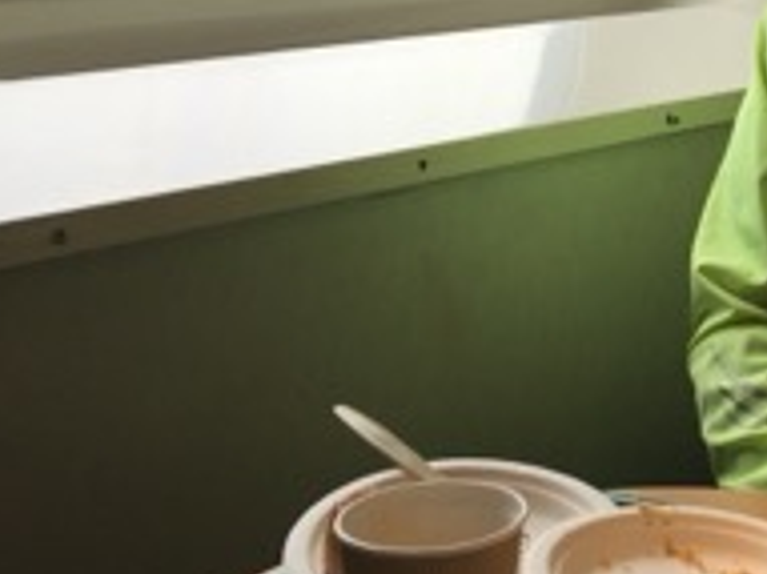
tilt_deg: -5.0
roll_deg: -0.9
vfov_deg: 18.3
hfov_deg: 22.5
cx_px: 948
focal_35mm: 79
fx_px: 1749
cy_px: 32
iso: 40
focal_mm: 4.15
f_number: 2.2
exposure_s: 1/120
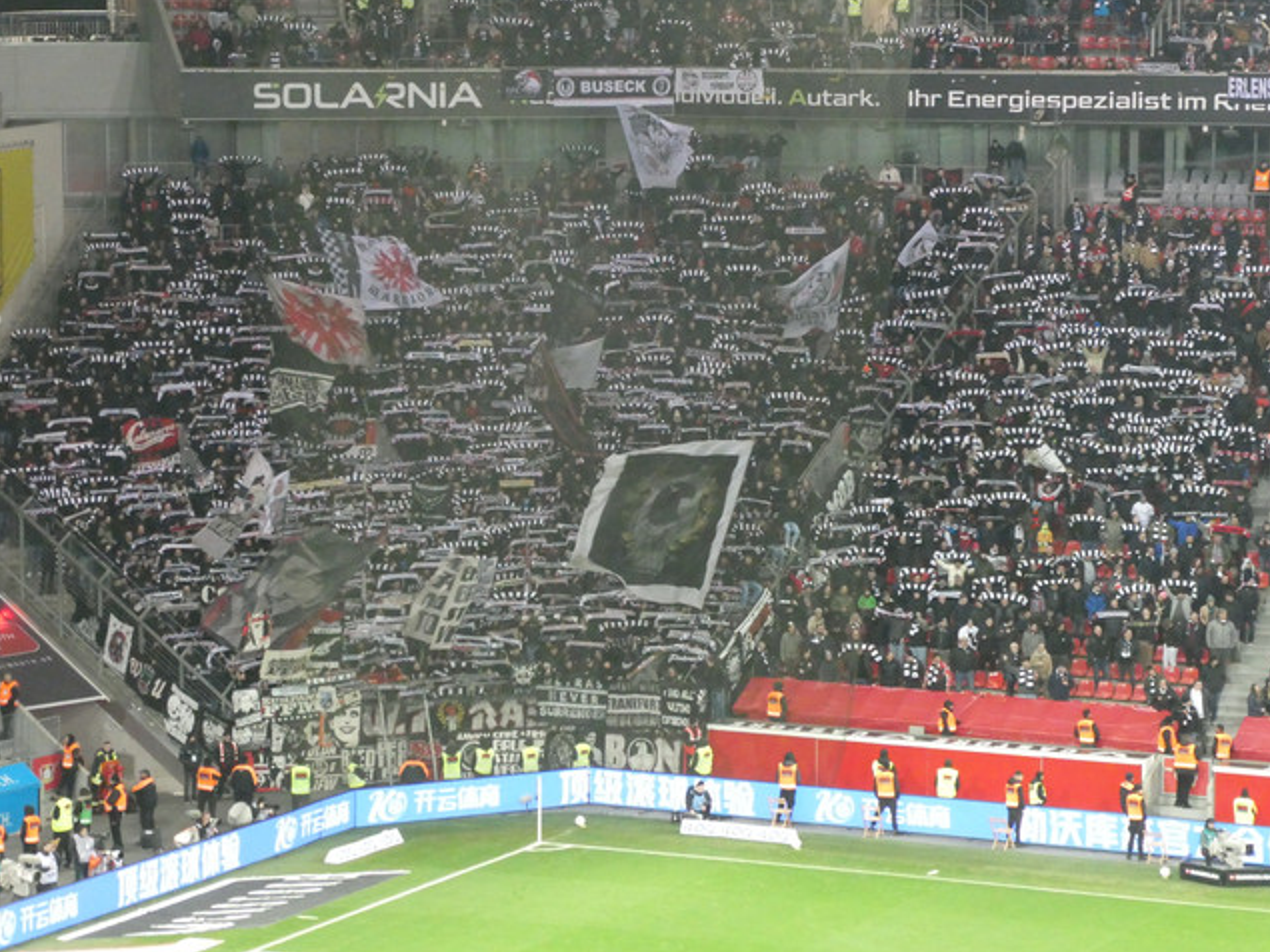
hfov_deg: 14.5
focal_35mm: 136
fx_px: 4989
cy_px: 476
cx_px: 638
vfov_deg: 10.9
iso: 1250
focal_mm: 24.2
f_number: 5.3
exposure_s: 1/80
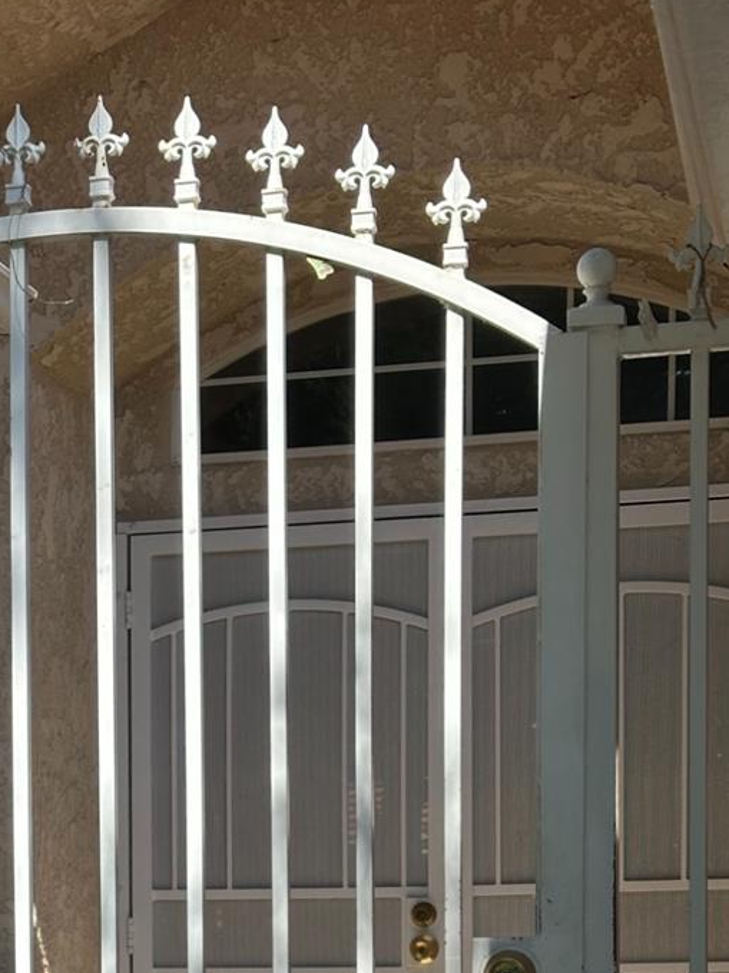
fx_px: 2977
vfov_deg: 18.0
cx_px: -34
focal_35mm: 106
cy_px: 1037
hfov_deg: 13.7
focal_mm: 6.86
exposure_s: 1/2358
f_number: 1.78
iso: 64
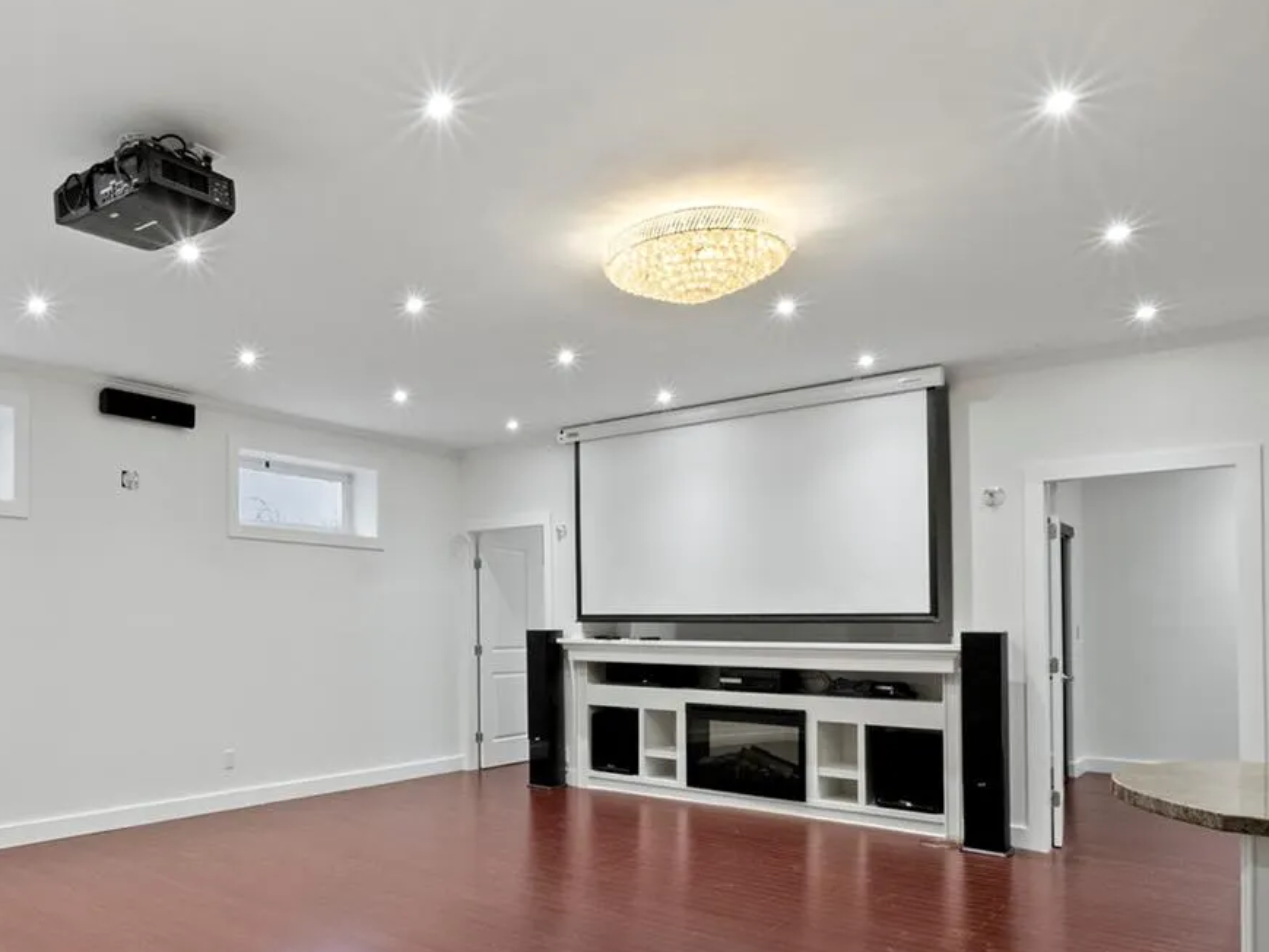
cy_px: 622
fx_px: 876
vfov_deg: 56.0
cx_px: 384
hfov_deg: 69.0
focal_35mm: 24
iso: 1600
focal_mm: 9
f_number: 10
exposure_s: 1/3
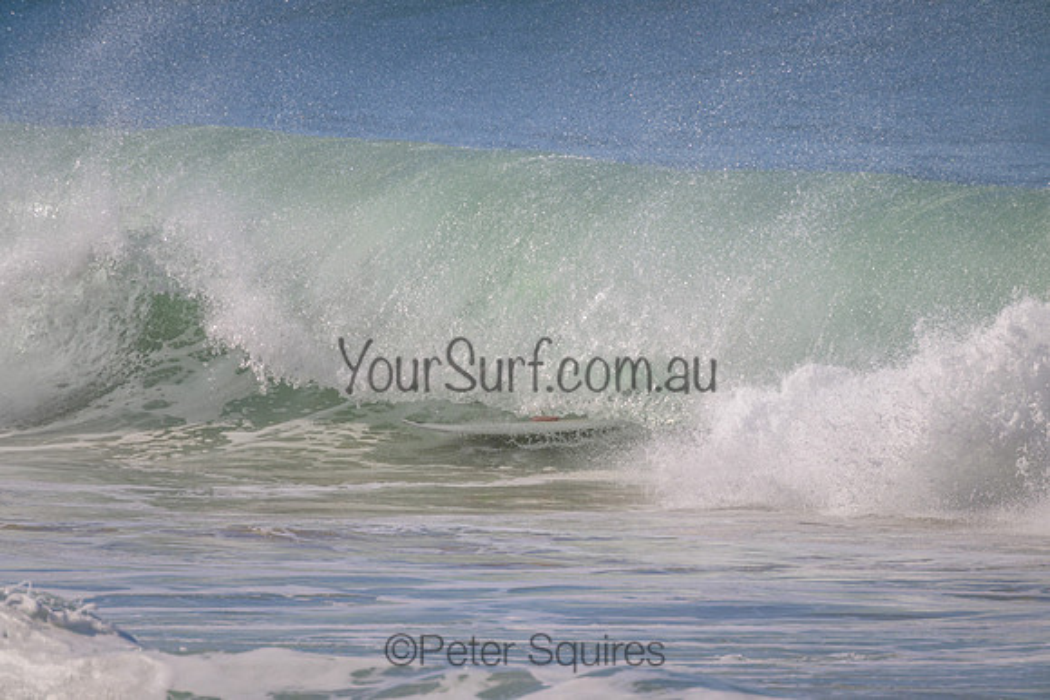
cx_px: 525
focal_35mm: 800
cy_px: 350
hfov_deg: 2.6
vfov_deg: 1.7
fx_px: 23338
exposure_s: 1/2000
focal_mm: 800
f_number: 11
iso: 640
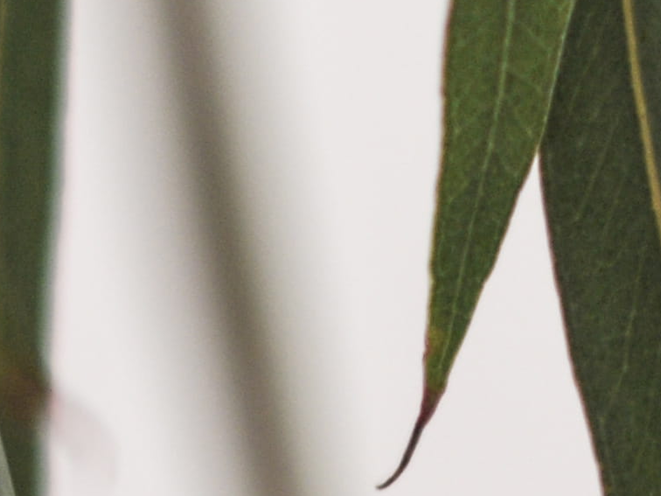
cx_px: 478
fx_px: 10942
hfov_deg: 3.5
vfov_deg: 2.6
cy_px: 639
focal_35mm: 573
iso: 100
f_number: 2
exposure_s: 1/80
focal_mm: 50
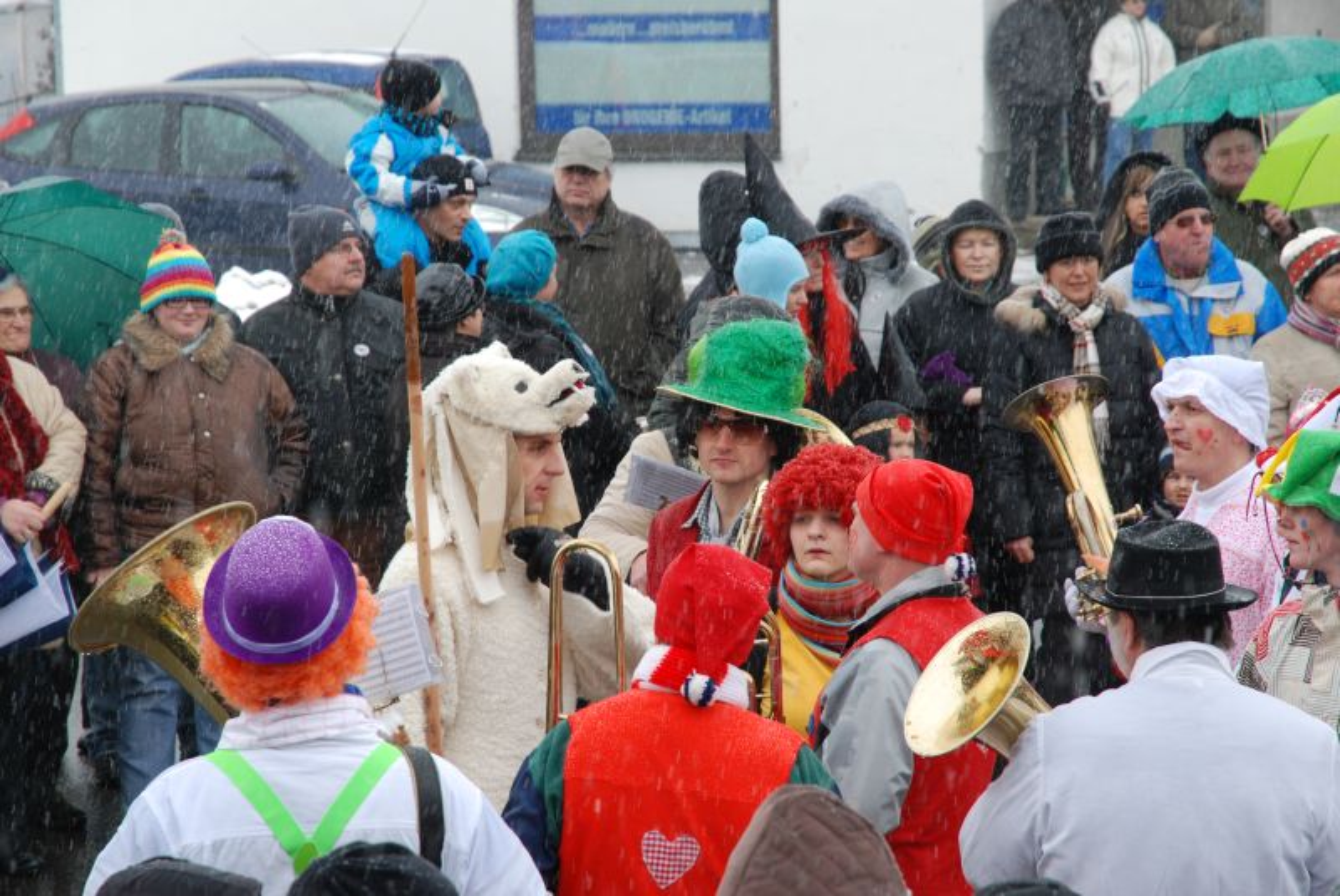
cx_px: 670
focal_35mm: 128
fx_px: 4750
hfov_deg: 16.1
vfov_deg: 10.8
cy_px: 448
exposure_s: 1/80
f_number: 8
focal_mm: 85
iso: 250
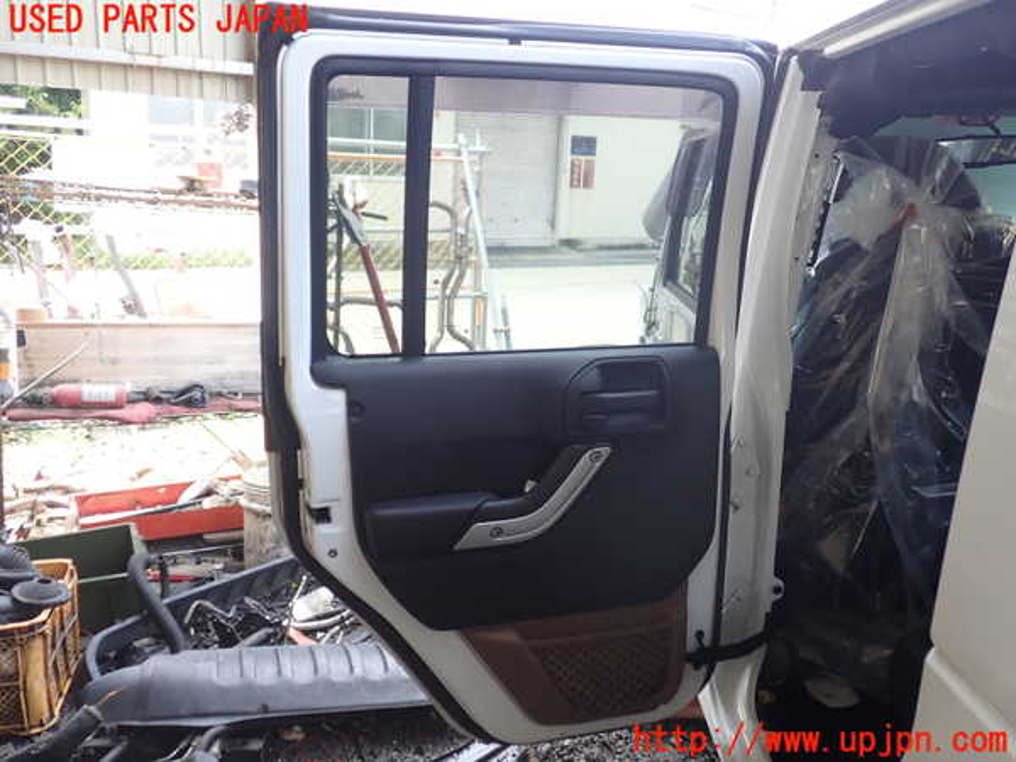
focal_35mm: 30
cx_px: 508
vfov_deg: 46.8
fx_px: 881
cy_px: 381
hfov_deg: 60.0
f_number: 2.3
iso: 100
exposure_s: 1/100
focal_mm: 5.4
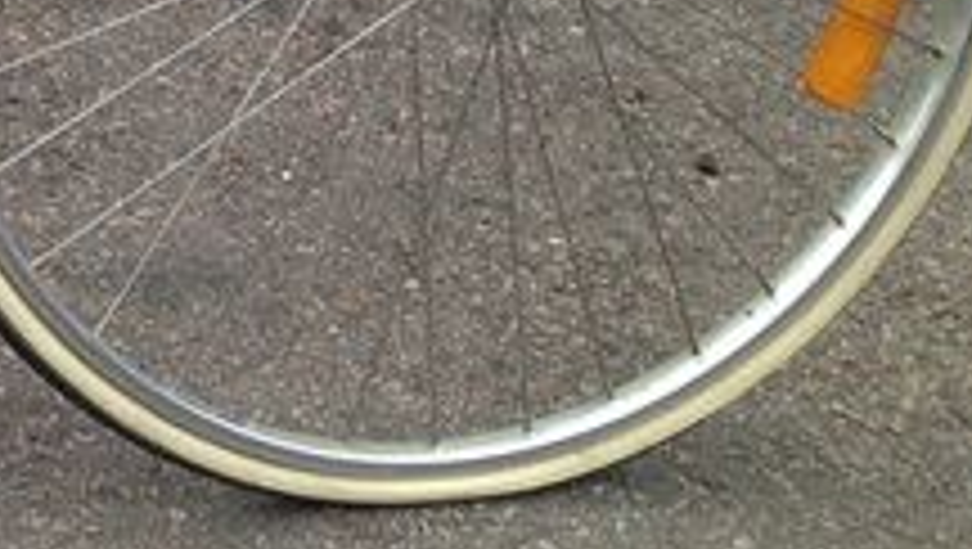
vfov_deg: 8.9
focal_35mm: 128
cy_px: -576
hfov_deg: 15.0
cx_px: -641
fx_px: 3302
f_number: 2.4
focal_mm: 4.28
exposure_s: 1/400
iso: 64
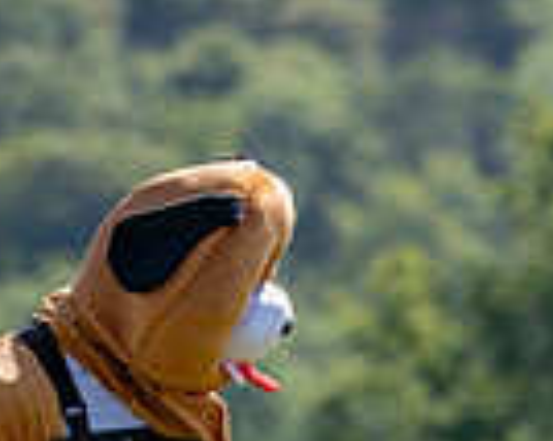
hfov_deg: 1.5
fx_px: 20672
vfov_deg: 1.2
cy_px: 739
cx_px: 138
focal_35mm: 1264
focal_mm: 195
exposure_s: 1/2000
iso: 400
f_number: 5
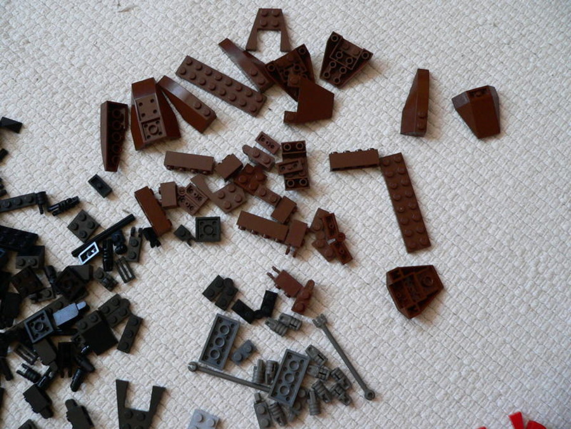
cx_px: 286
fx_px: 594
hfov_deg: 51.4
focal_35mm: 36
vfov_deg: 39.7
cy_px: 214
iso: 200
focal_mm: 6
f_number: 2.8
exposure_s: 1/30
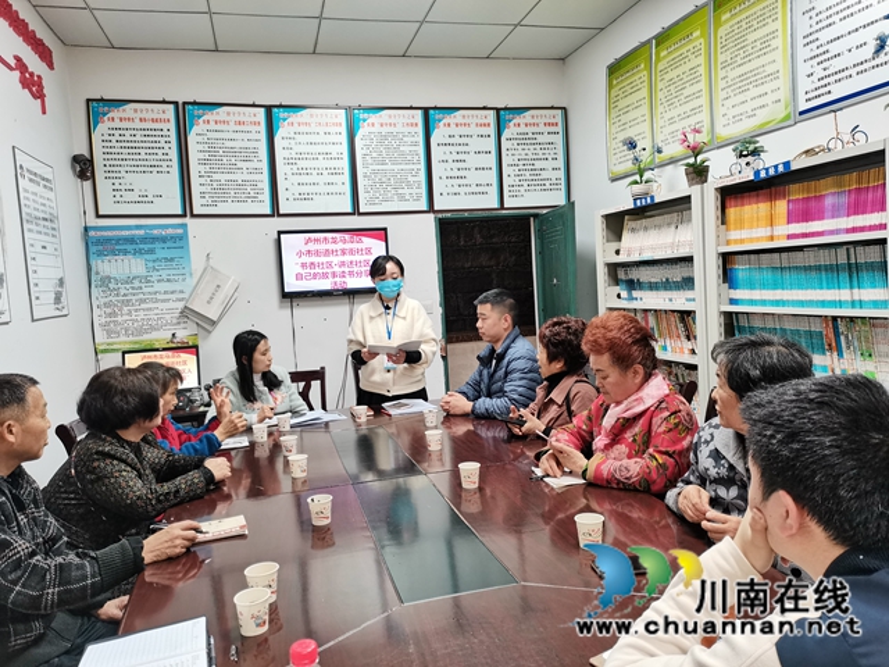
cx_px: 444
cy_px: 334
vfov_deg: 53.1
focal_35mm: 26
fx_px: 668
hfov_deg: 67.3
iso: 320
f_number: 1.8
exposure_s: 1/50
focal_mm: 5.58
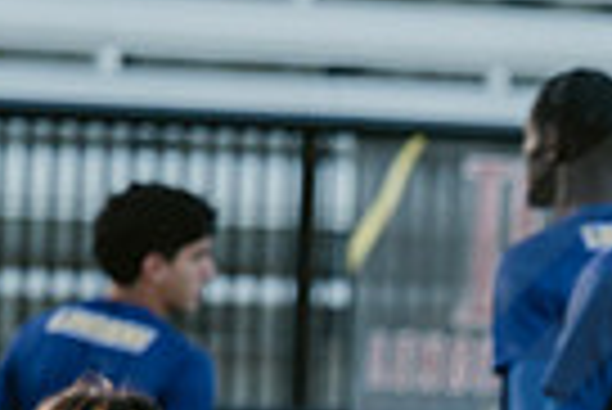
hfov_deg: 2.4
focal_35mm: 854
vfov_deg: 1.6
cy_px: 800
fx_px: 14533
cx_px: 1058
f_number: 4
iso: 1250
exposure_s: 1/1600
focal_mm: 200
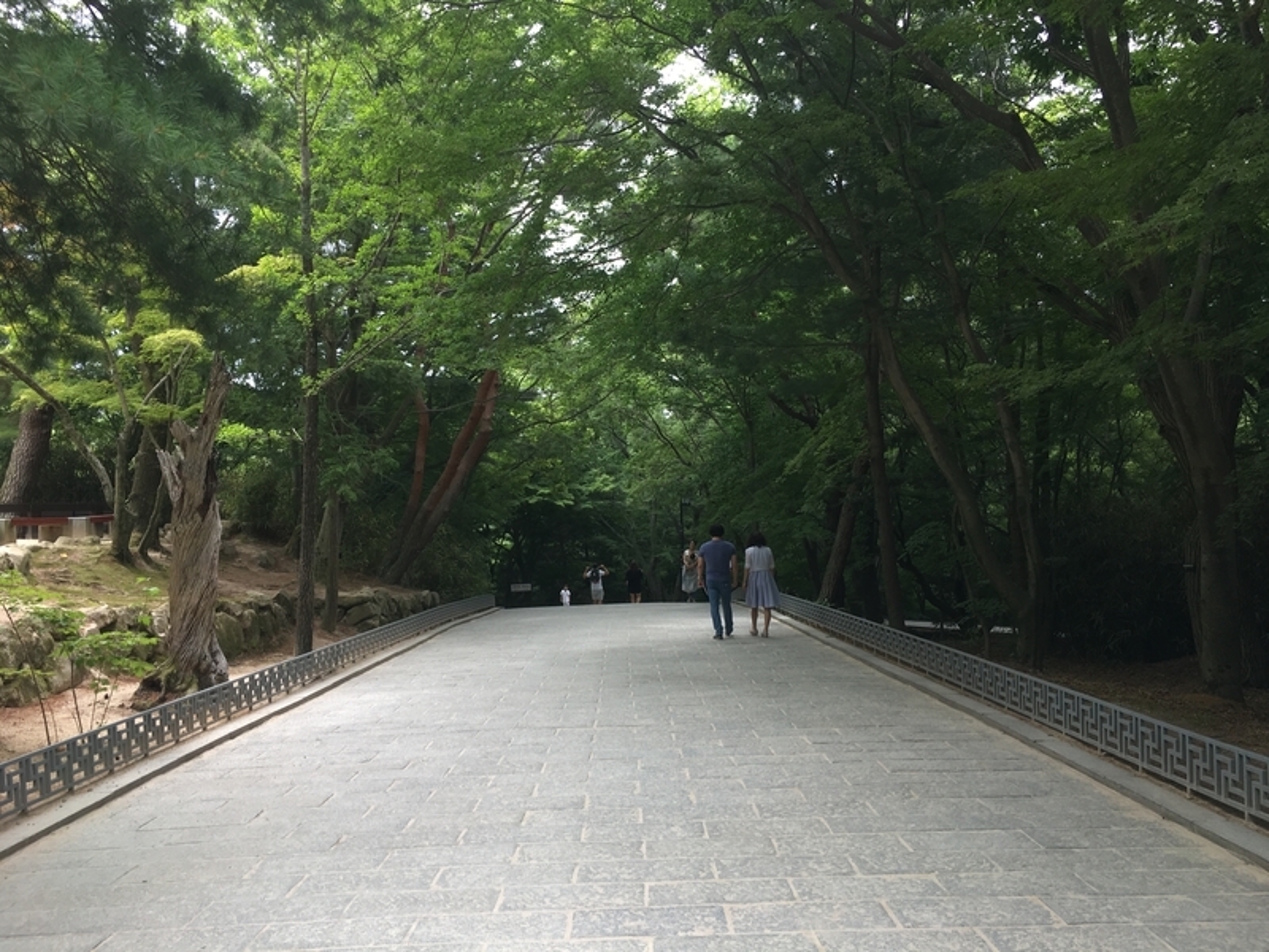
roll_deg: +2.1
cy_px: 476
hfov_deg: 61.7
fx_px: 1063
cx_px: 634
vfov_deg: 48.2
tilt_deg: +4.1
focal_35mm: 29
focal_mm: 4.15
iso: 25
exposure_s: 1/148
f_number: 2.2
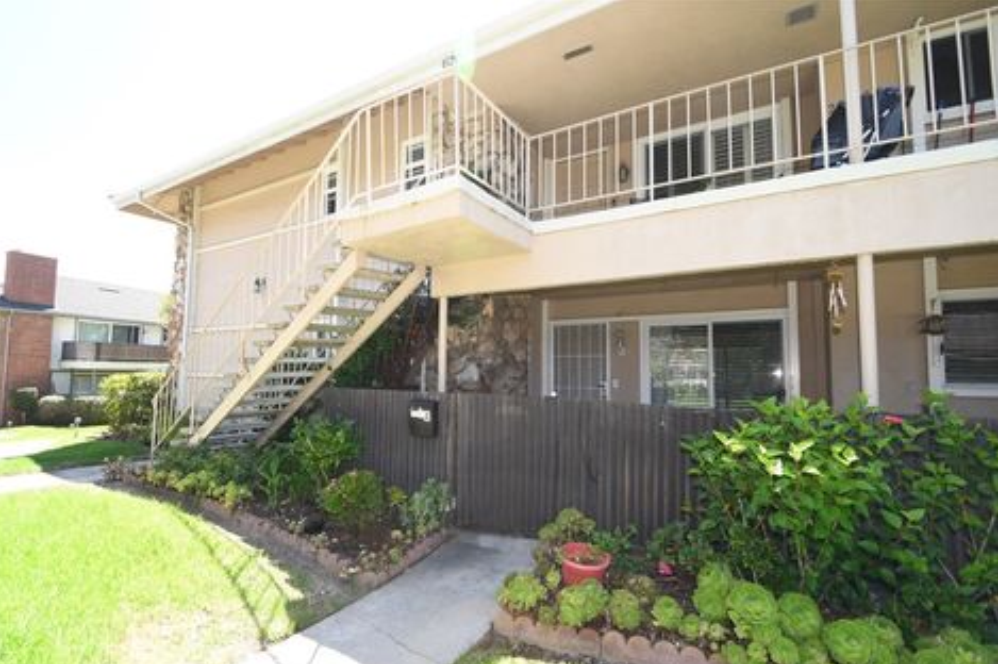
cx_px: 481
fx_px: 443
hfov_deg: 96.7
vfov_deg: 73.6
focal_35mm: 16
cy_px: 352
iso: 100
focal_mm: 10
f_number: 5
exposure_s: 1/100
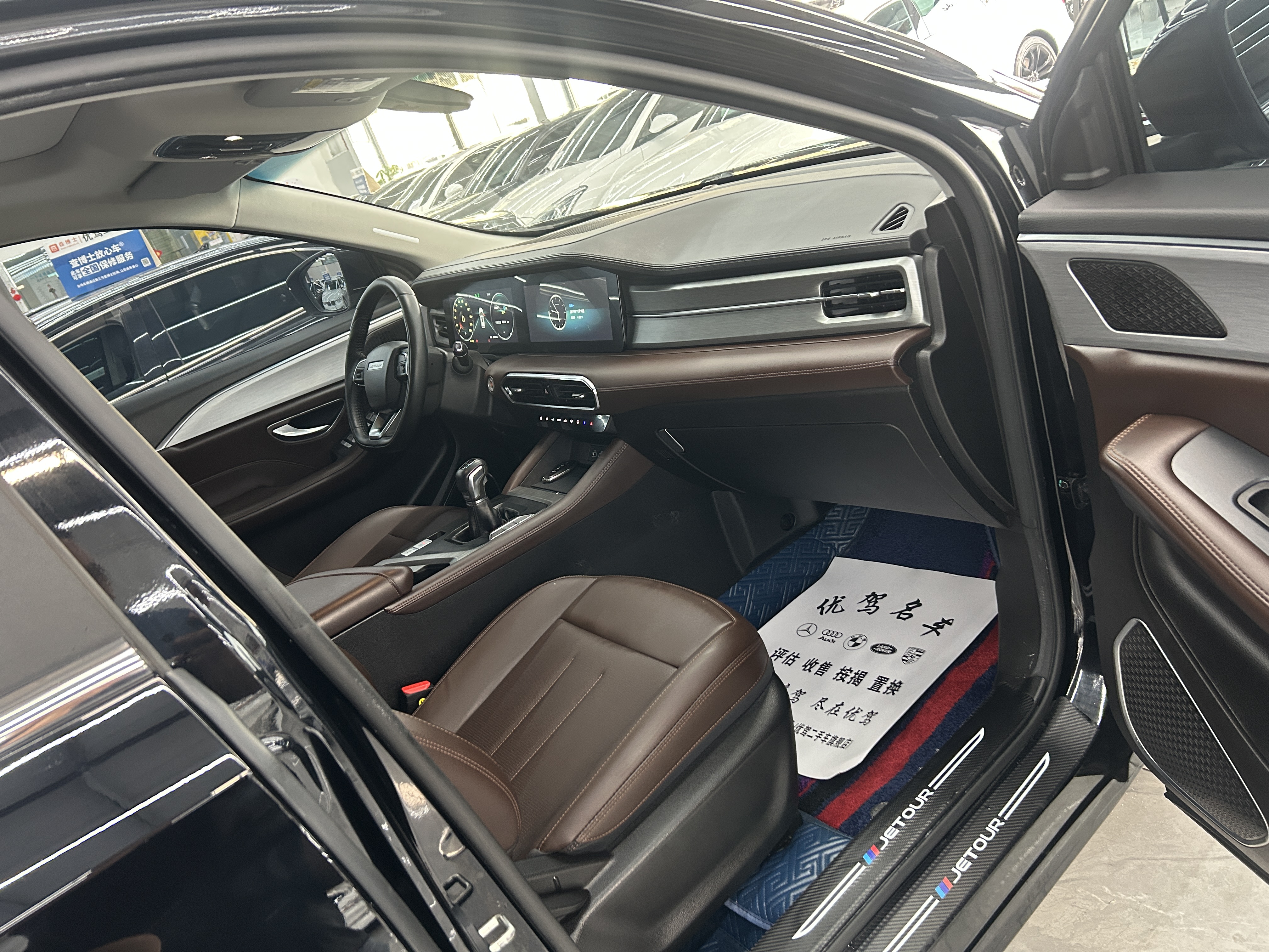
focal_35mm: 26
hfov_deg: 67.3
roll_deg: +22.5
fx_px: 953
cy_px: 476
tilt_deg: -18.5
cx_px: 634
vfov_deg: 53.1
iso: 320
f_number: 1.5
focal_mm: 5.7
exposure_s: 1/50
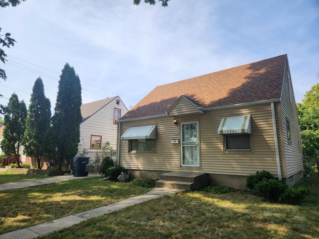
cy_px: 120
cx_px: 160
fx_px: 212
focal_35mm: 23
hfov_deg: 73.9
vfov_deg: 58.9
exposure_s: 1/1096
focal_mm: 5.4
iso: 20
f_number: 1.8
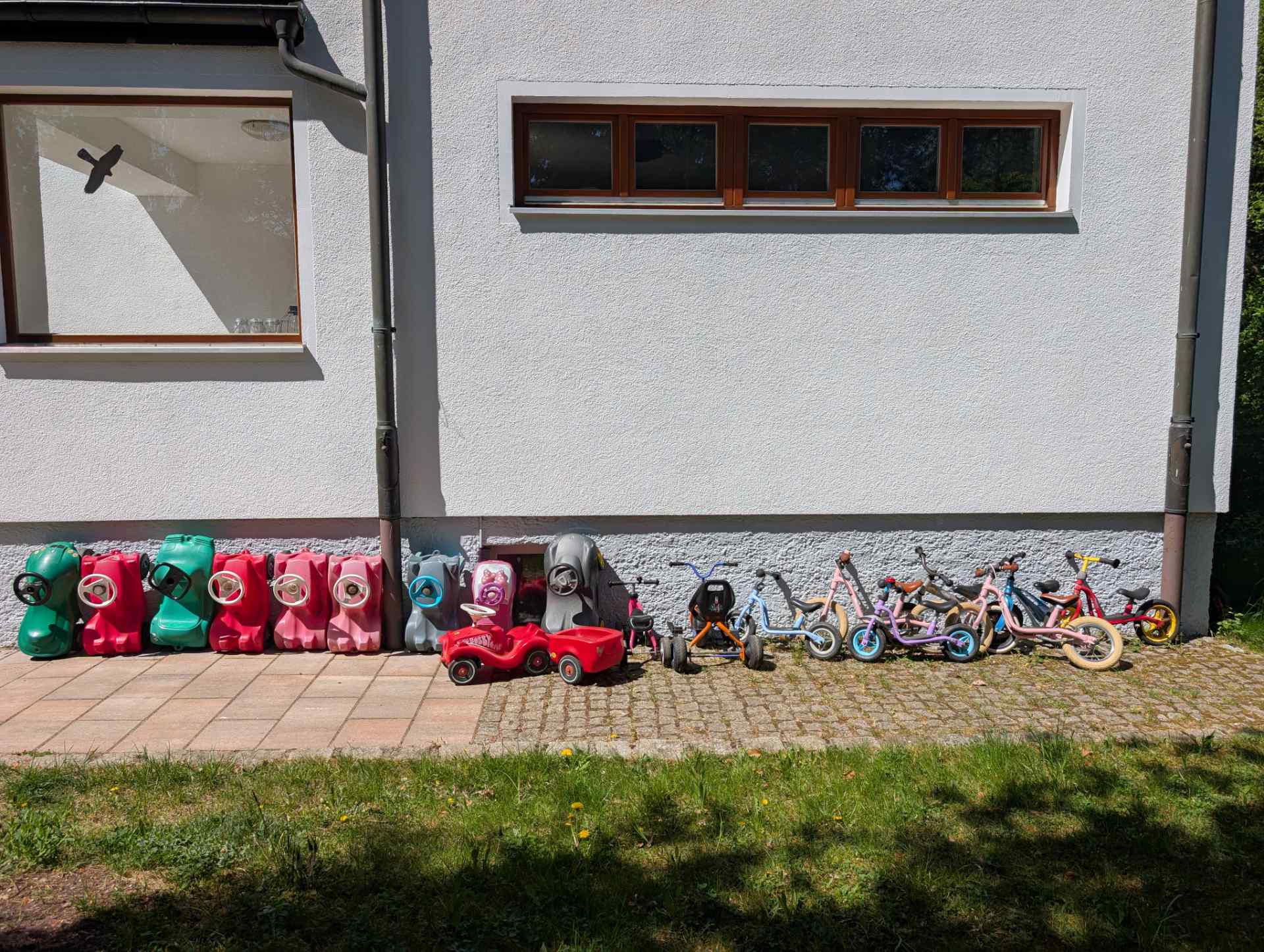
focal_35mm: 24
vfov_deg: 56.9
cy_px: 476
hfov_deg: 71.5
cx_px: 632
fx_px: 878
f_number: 1.7
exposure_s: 1/10638
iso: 31
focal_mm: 6.9
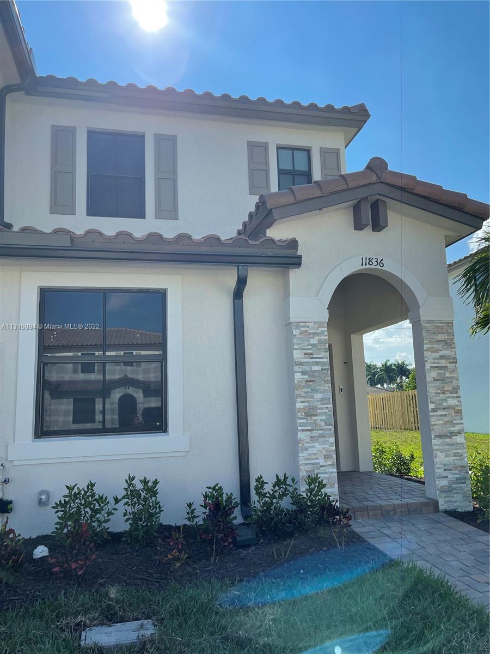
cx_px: 245
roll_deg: +1.8
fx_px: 491
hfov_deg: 53.1
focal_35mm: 26
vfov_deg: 67.3
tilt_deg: +9.9
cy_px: 327
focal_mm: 5.1
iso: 32
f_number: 1.6
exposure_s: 1/3448
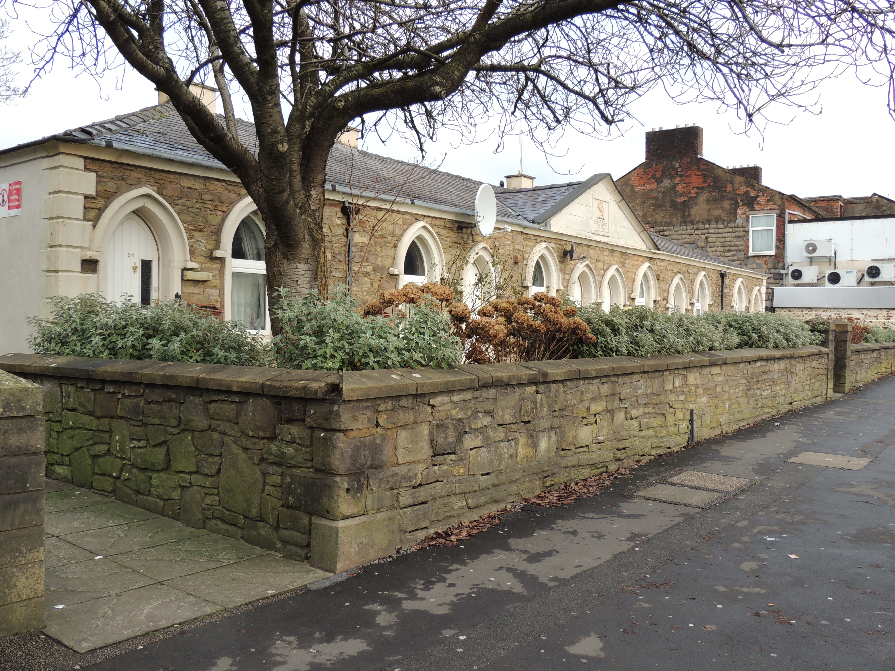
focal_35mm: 33
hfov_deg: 55.4
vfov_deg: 42.9
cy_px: 336
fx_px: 853
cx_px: 448
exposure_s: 1/125
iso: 100
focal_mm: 5.8
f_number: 3.2
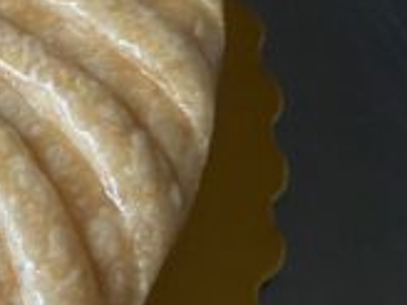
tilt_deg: -59.2
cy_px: 136
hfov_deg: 16.2
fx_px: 1246
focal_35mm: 106
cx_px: -284
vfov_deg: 14.0
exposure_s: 1/60
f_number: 1.8
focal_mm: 4.25
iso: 400
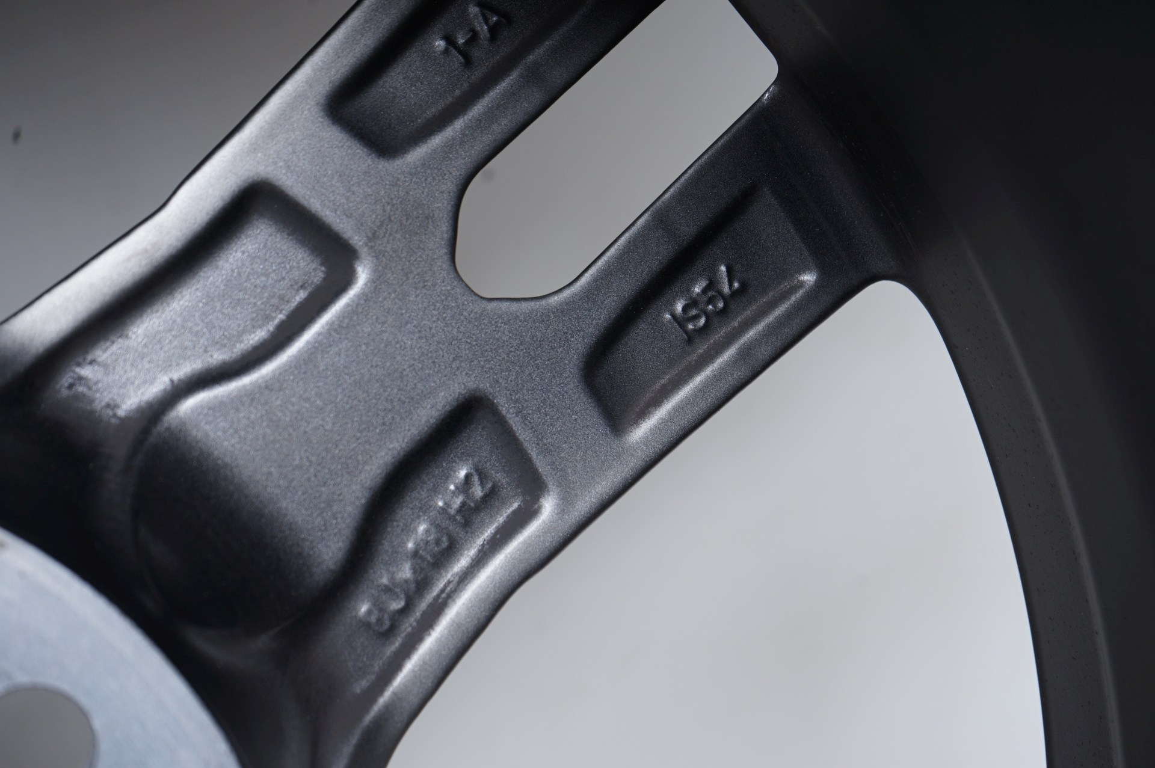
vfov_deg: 21.2
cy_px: 384
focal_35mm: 64
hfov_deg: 31.4
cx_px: 578
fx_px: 2052
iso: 250
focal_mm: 64
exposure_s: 1/125
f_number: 7.1
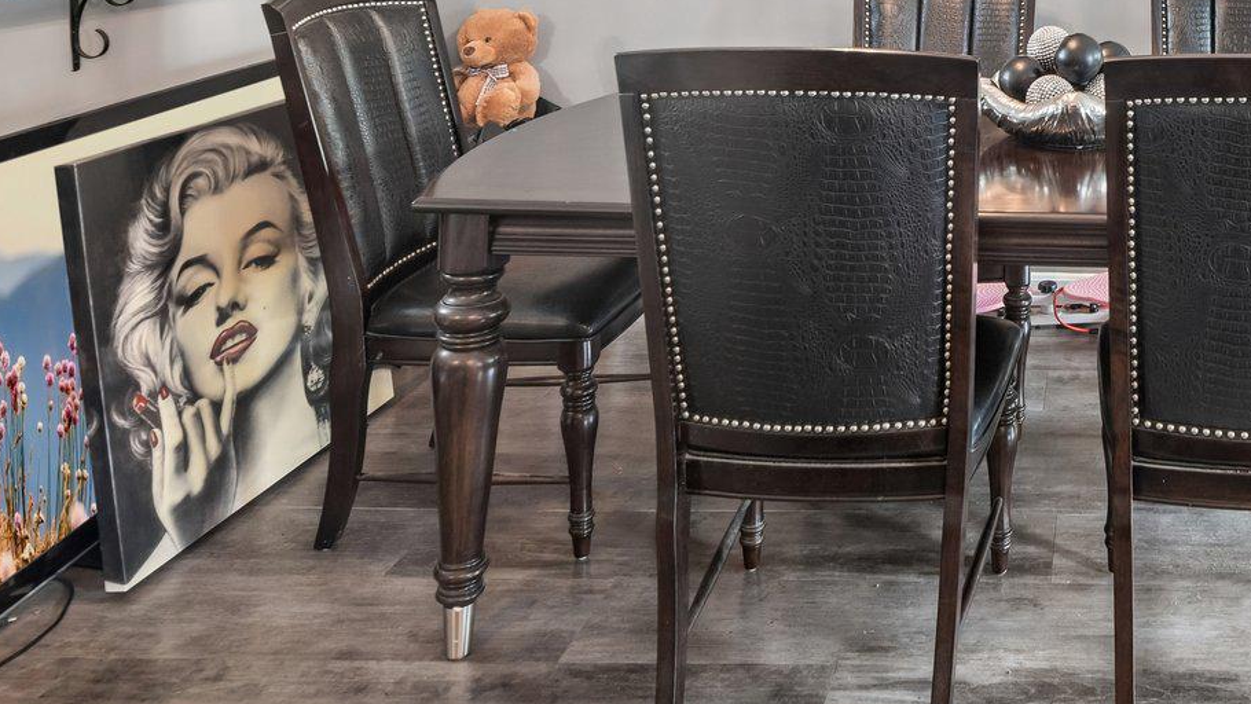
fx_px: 1095
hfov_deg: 53.1
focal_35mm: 33
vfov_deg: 30.6
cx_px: 1096
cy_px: -127
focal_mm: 14
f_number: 8
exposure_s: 1/2.5
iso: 400
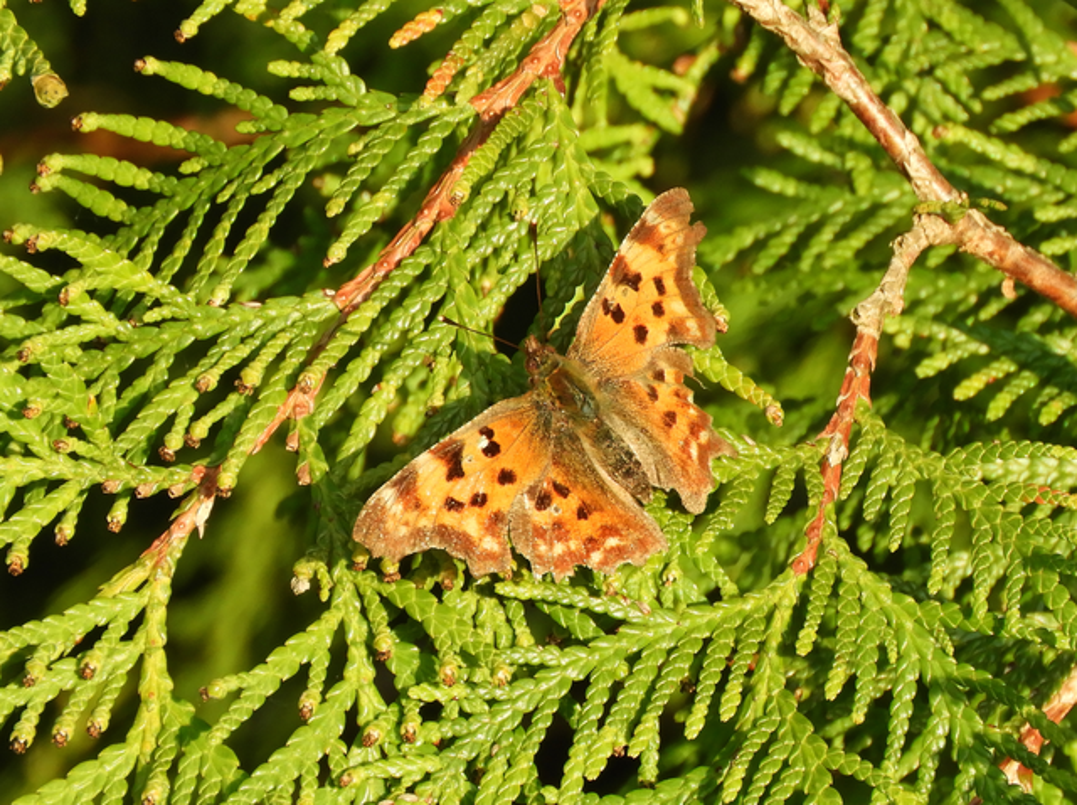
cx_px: 538
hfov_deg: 3.6
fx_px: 17086
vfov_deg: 2.7
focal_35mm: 550
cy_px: 402
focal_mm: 98.5
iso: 180
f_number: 5.6
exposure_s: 1/250
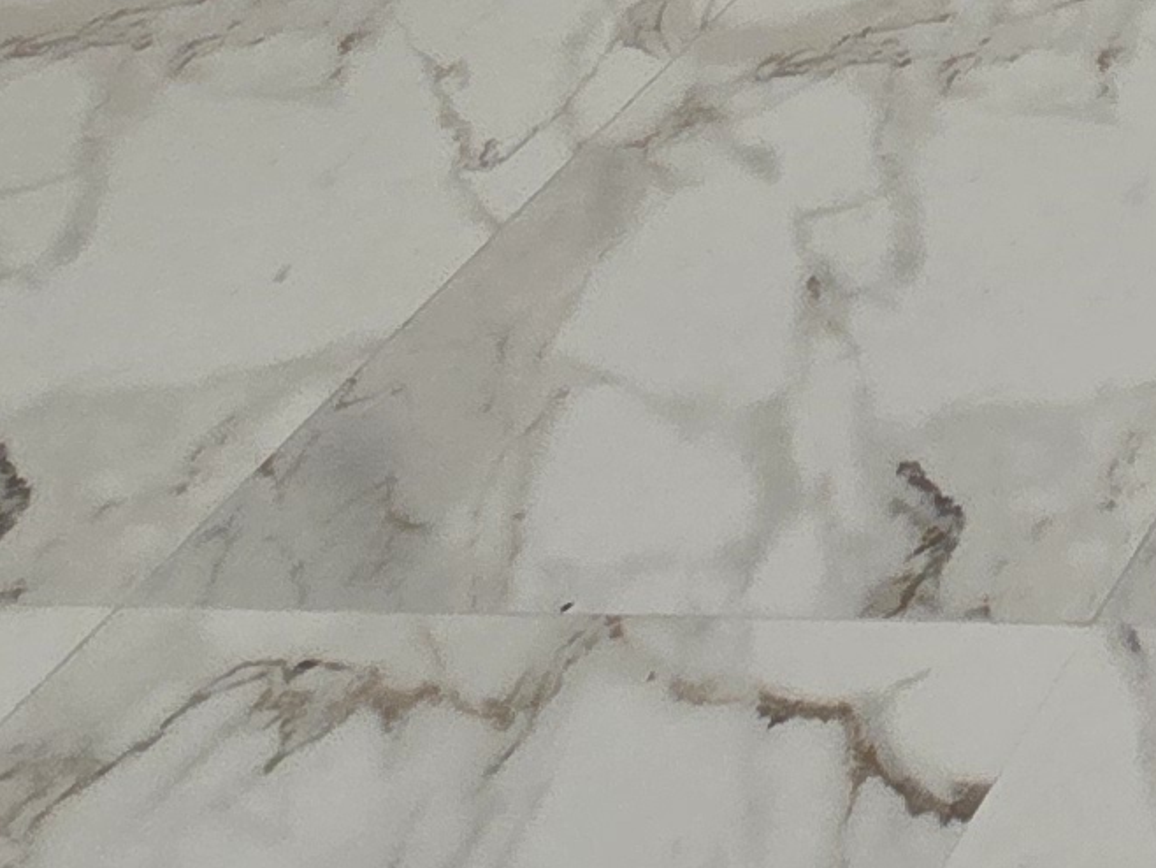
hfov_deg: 15.8
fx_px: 2639
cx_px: 2612
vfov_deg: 13.0
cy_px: -1330
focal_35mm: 79
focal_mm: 2.2
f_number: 2.2
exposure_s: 1/124
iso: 50
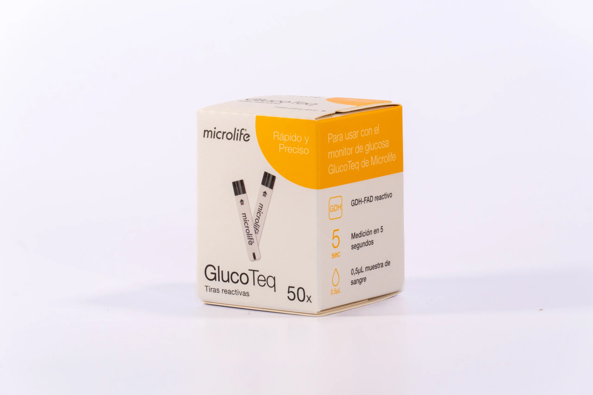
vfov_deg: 6.8
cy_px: 198
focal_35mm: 202
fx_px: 3336
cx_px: 296
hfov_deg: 10.2
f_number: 14
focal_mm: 135
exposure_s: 1/80
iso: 800
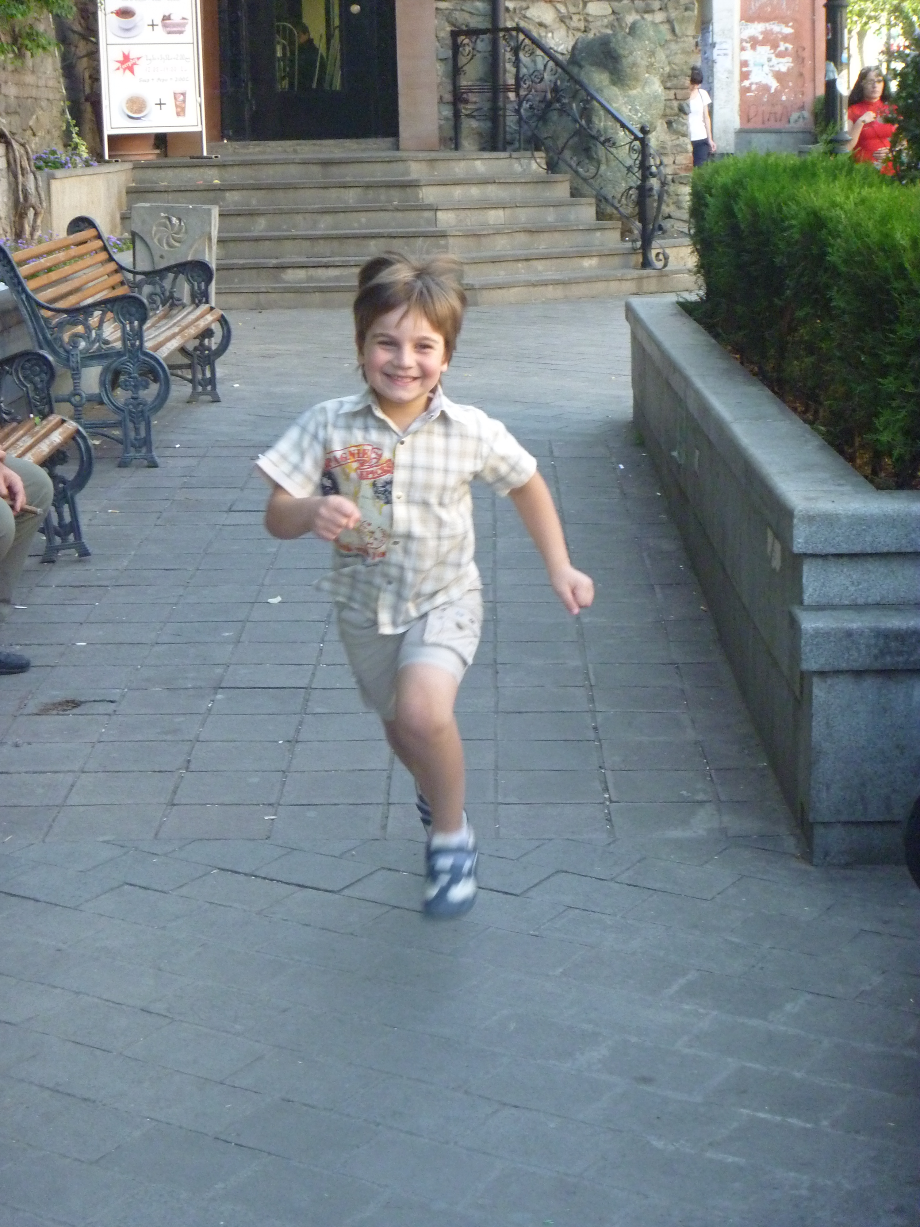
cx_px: 460
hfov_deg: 22.3
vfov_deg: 29.4
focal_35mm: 66
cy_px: 614
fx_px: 2339
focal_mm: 11.8
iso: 400
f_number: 4
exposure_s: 1/160
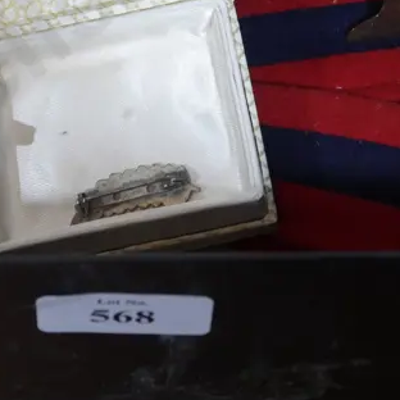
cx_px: 191
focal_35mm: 145
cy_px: -74
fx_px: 1896
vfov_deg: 11.8
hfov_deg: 12.0
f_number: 5.3
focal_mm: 25
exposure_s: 1/60
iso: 640
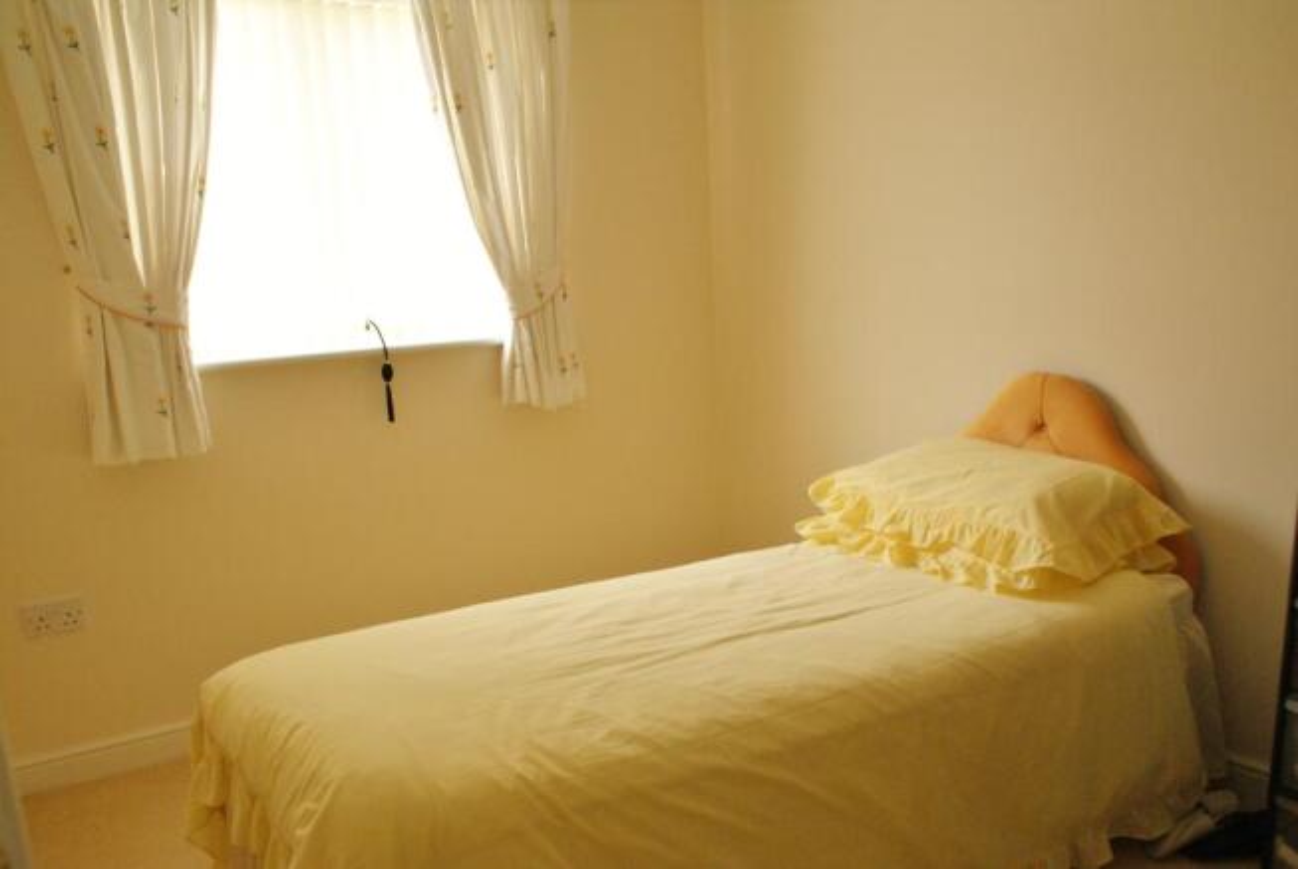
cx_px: 649
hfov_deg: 61.9
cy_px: 434
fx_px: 1083
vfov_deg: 43.7
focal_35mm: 30
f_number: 5.6
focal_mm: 20
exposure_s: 1/80
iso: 800
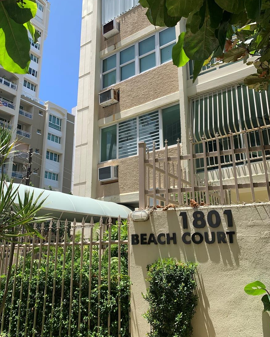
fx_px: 280
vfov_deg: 62.2
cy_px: 172
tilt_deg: +17.4
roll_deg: +0.3
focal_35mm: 28
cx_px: 134
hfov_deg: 51.5
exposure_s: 1/1387
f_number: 1.8
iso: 25
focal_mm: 4.25
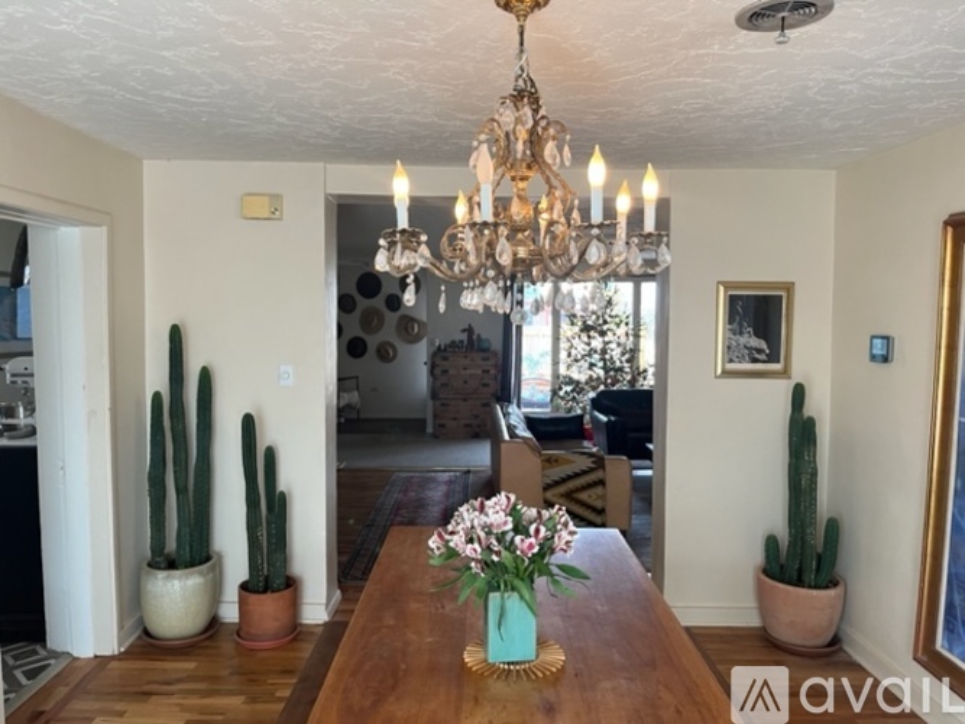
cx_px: 482
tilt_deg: -3.5
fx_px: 725
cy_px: 362
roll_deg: +0.2
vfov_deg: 53.0
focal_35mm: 26
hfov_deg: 67.3
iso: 100
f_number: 1.6
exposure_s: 1/60
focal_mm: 5.1
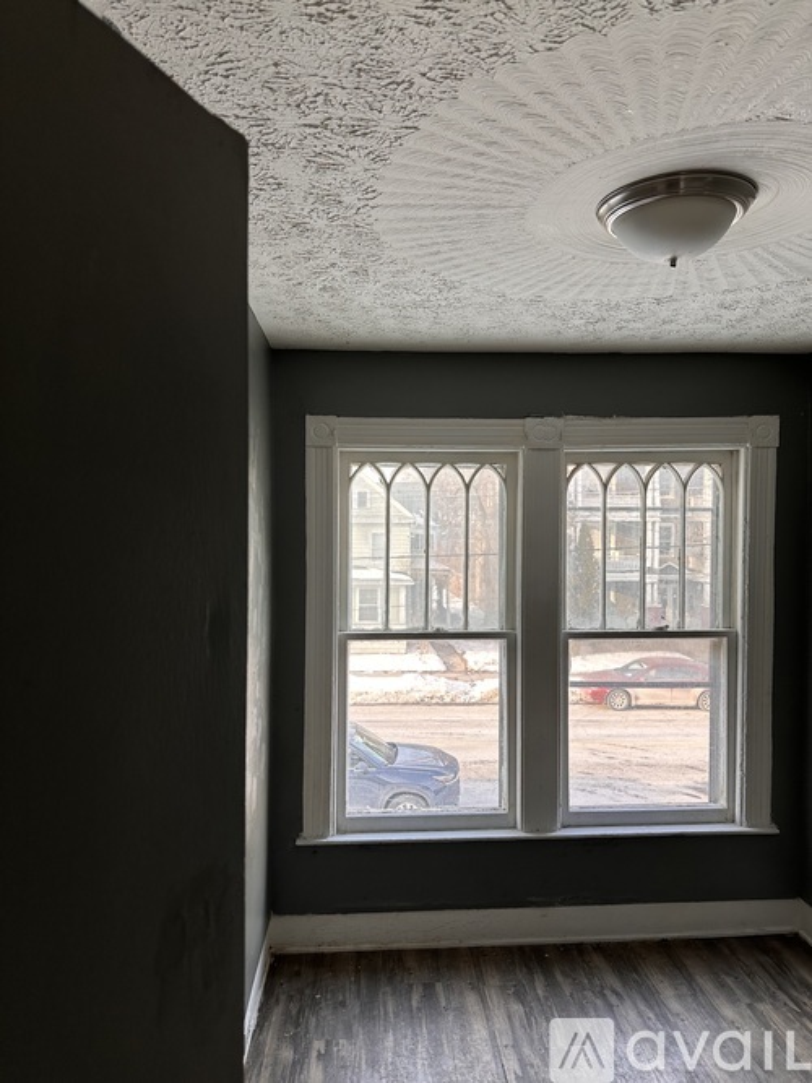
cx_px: 406
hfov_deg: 56.8
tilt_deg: -1.2
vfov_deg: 71.6
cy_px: 542
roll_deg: -0.1
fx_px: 751
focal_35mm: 24
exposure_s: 1/120
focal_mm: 6.86
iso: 64
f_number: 1.78
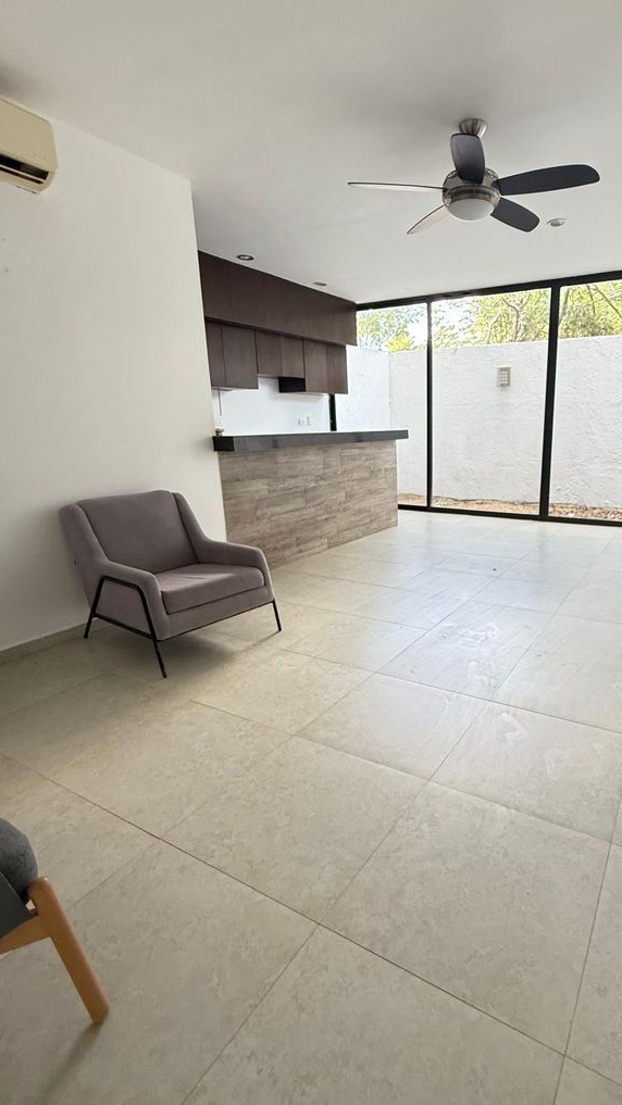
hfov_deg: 59.6
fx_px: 528
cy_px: 560
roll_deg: -0.6
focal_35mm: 18
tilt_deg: -12.1
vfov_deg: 92.7
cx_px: 416
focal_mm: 2.22
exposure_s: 1/99
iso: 250
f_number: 2.2
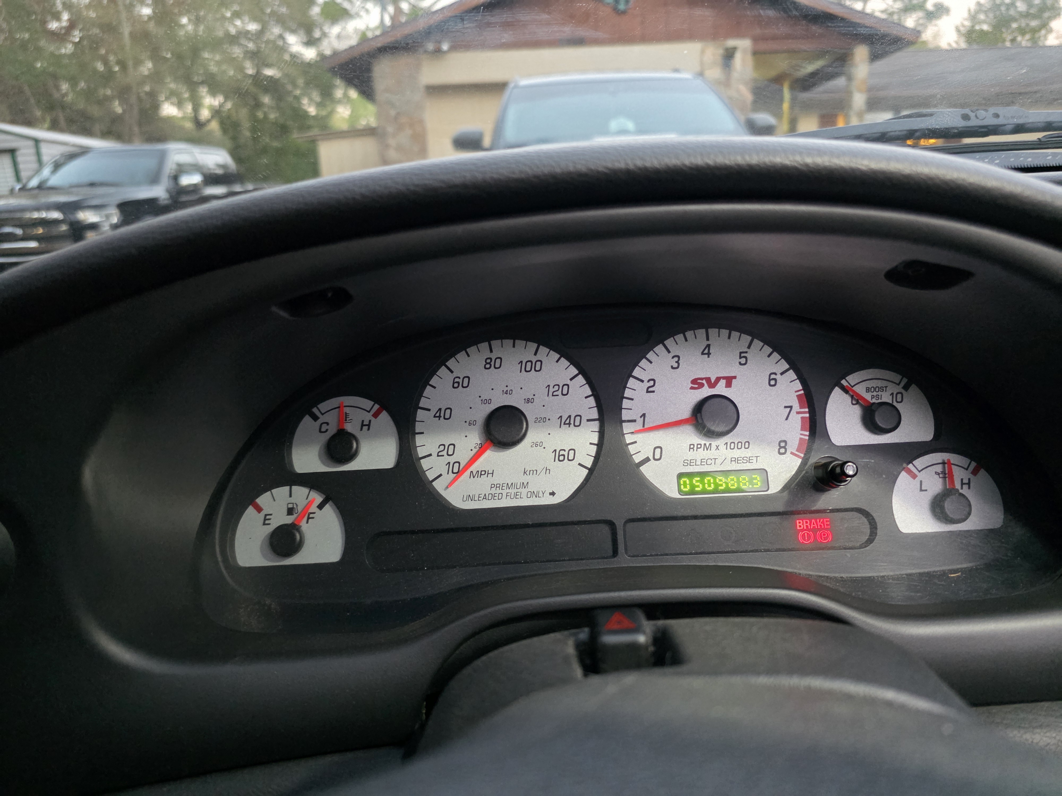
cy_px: 398
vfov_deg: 58.9
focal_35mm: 23
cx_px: 531
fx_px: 706
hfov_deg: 73.9
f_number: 1.7
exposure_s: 1/120
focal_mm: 6.3
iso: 2500
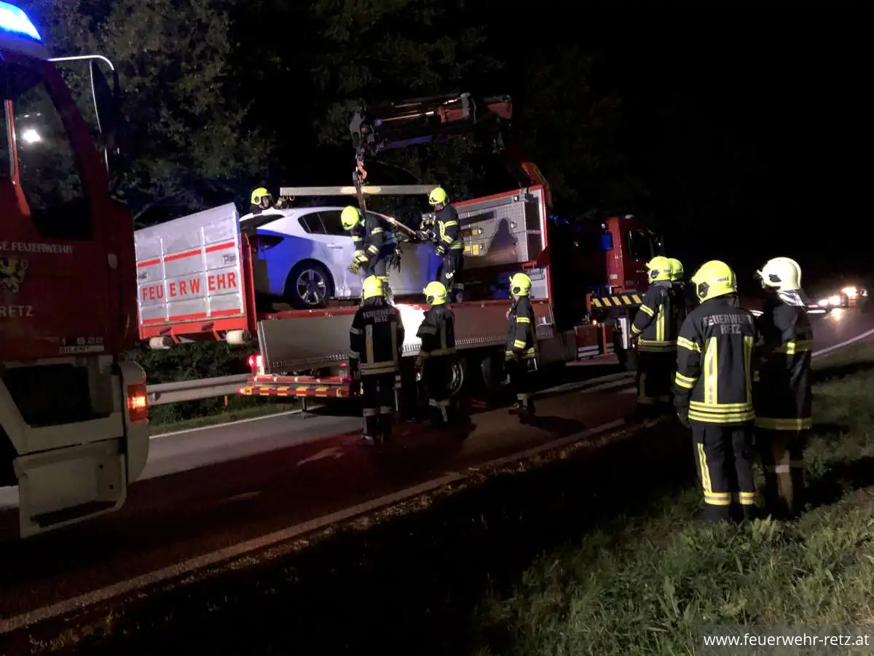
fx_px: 707
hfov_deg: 63.4
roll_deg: +1.9
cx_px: 437
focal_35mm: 28
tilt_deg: +1.5
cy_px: 328
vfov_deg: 49.7
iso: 100
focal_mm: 4
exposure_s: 1/5
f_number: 1.8
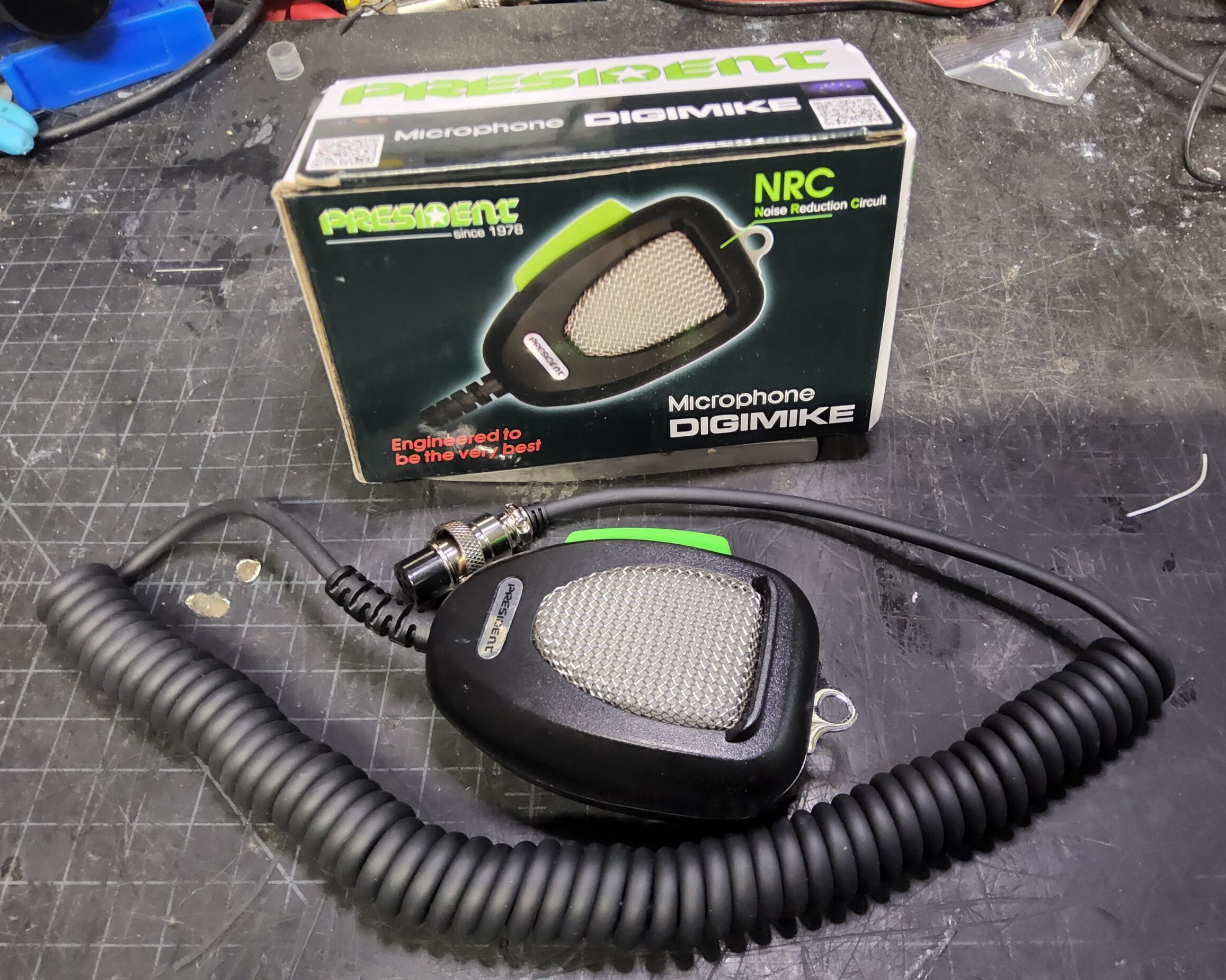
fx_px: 980
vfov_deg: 53.2
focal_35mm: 27
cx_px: 639
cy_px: 472
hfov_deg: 64.0
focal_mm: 3.08
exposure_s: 1/120
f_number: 2
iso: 1000
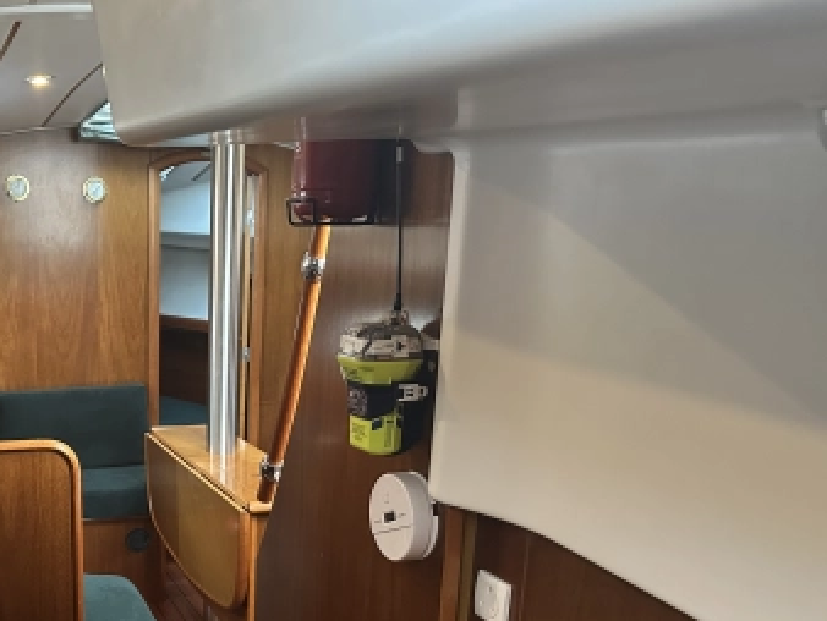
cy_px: 485
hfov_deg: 45.9
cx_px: 193
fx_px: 932
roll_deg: -0.2
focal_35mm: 39
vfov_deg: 35.8
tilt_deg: -15.7
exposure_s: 1/46
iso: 1000
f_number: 1.78
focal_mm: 6.86
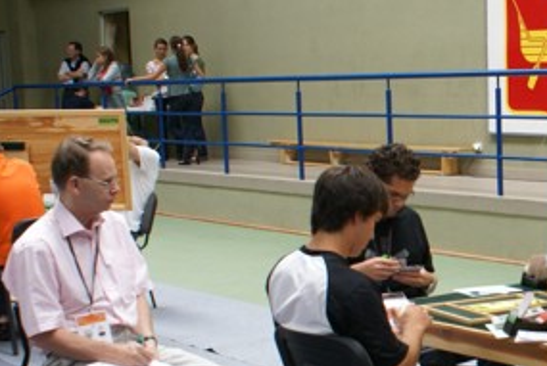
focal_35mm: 81
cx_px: 624
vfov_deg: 16.8
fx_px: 1233
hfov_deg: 23.3
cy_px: 291
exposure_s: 1/30
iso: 200
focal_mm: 22
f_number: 5.6
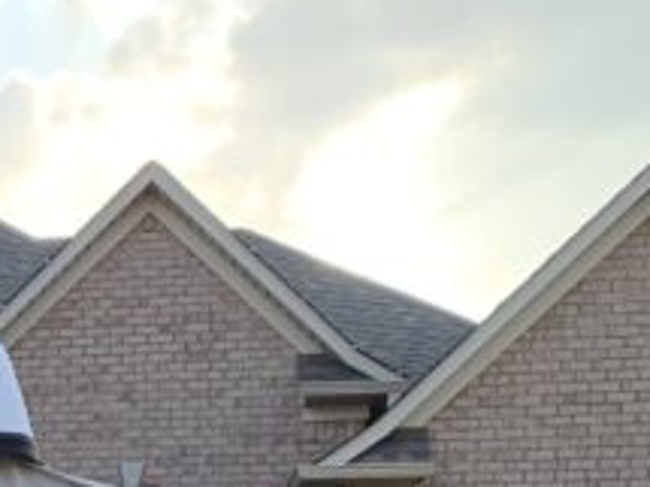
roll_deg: -1.8
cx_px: -608
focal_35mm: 124
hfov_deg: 13.8
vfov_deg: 10.7
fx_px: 2327
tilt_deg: -1.6
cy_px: 1031
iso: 25
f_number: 1.8
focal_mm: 4.25
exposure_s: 1/343
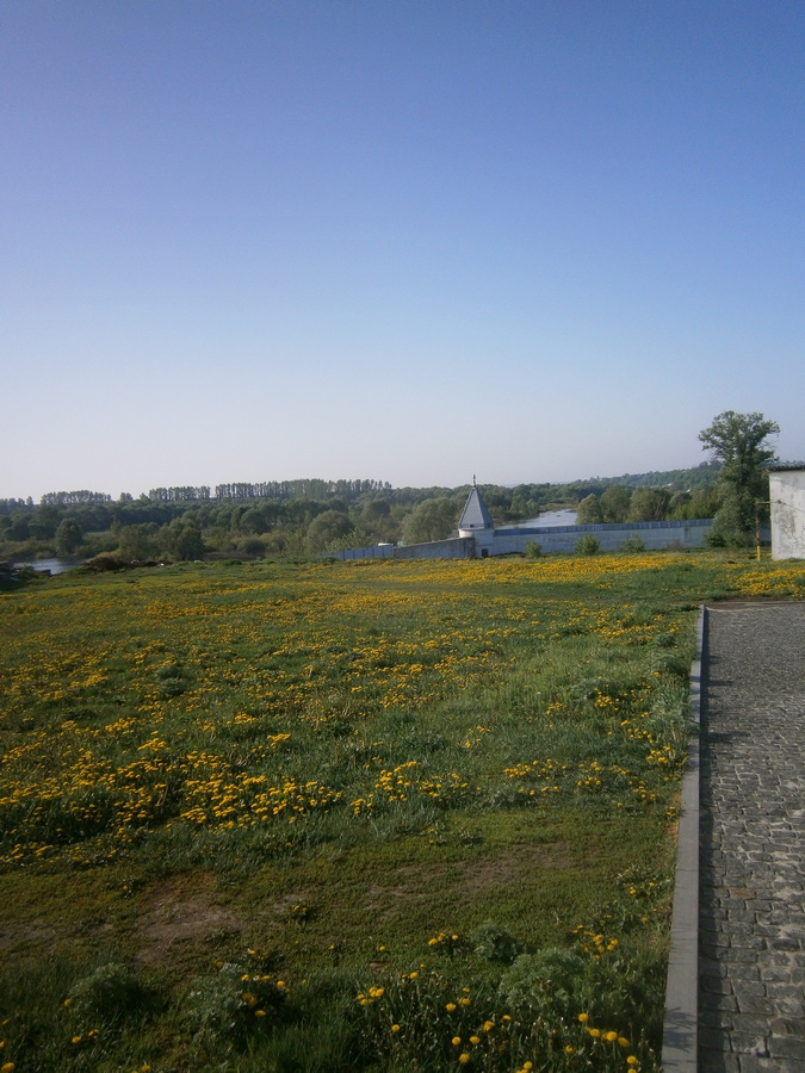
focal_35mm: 26
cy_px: 536
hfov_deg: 53.1
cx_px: 402
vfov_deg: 67.3
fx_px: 806
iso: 80
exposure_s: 1/200
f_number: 8
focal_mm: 4.7
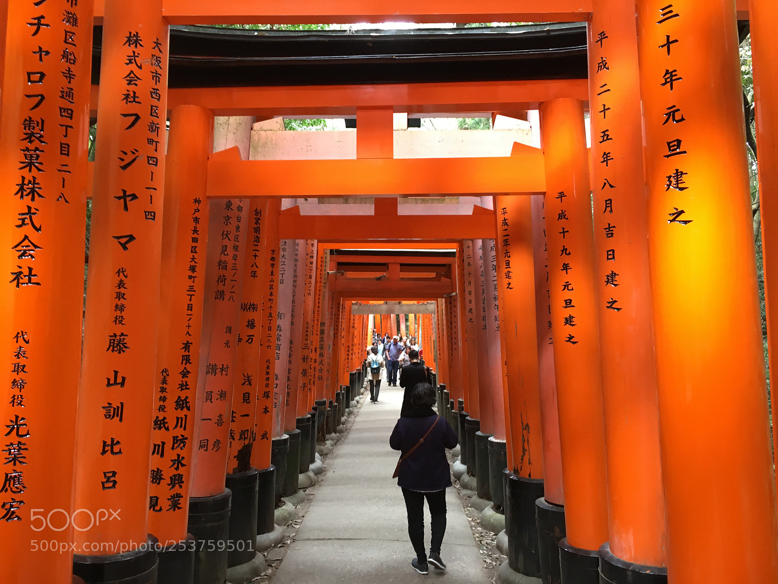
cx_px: 389
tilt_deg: +3.6
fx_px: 652
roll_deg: +0.9
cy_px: 292
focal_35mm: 29
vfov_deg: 48.2
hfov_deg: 61.7
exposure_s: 1/30
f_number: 2.2
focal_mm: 4.15
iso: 80
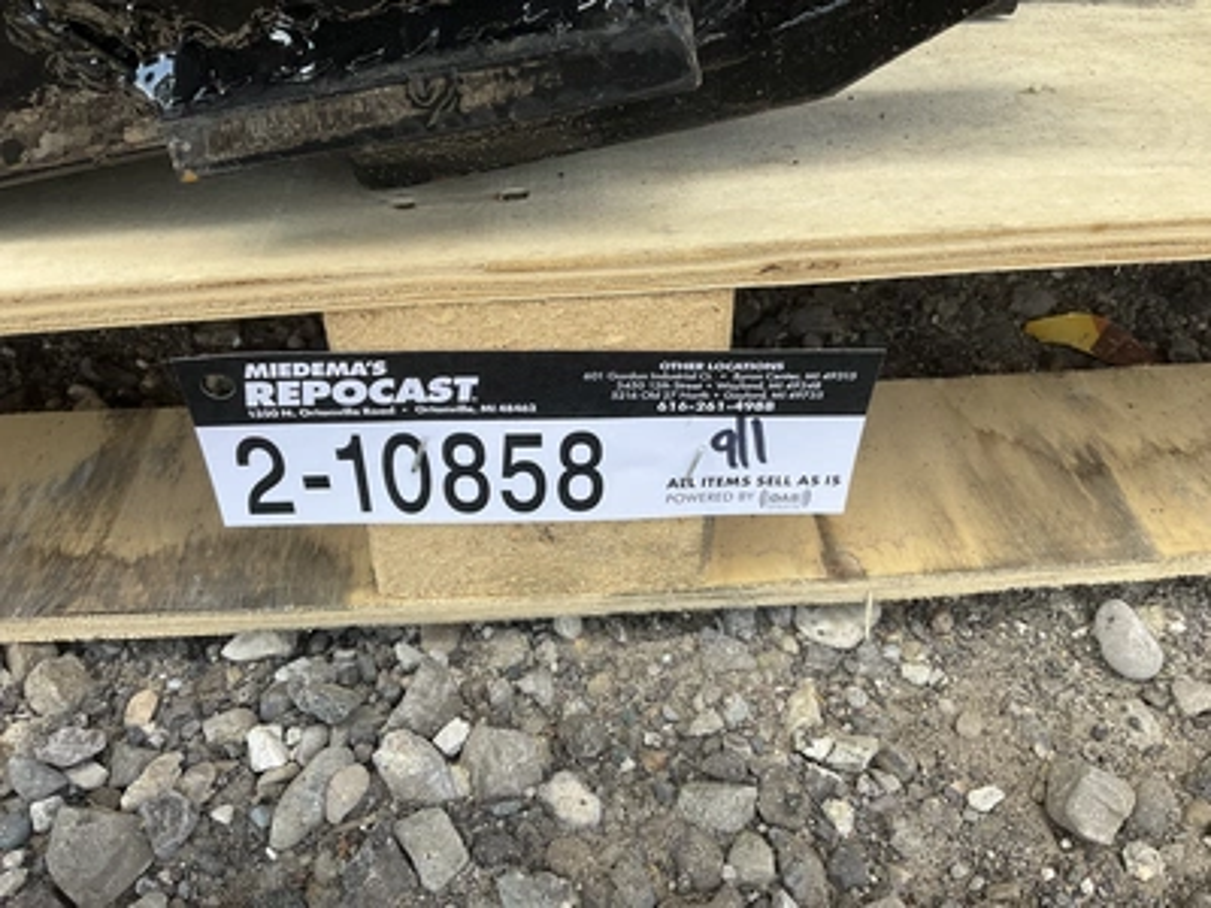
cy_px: 454
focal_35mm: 29
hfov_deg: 61.7
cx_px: 606
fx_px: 1015
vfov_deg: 48.2
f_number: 1.8
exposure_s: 1/400
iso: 25
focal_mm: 3
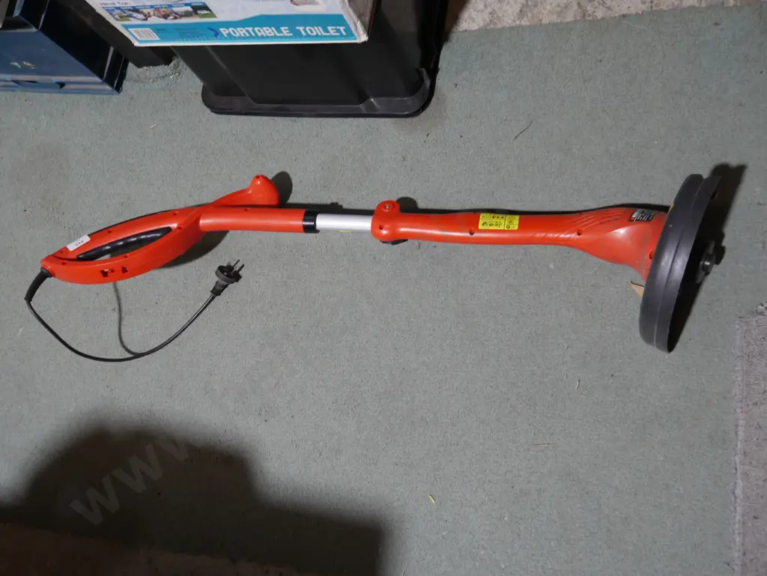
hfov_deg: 53.9
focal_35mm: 34
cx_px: 384
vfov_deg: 41.8
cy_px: 288
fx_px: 754
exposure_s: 1/60
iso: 400
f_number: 4
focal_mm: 17
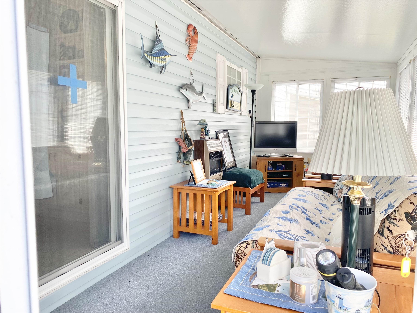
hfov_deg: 67.3
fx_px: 313
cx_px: 208
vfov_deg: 53.1
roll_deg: +0.2
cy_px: 156
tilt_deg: -5.7
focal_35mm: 26
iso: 32
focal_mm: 4.25
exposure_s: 1/157
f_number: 1.8
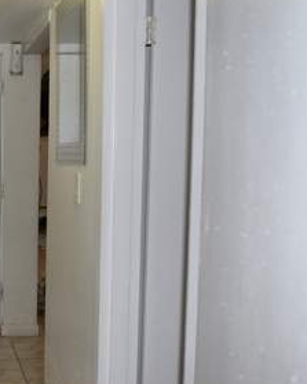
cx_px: -14
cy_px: 203
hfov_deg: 27.7
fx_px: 577
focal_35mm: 51
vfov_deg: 36.8
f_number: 5
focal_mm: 21
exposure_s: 1/100
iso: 800
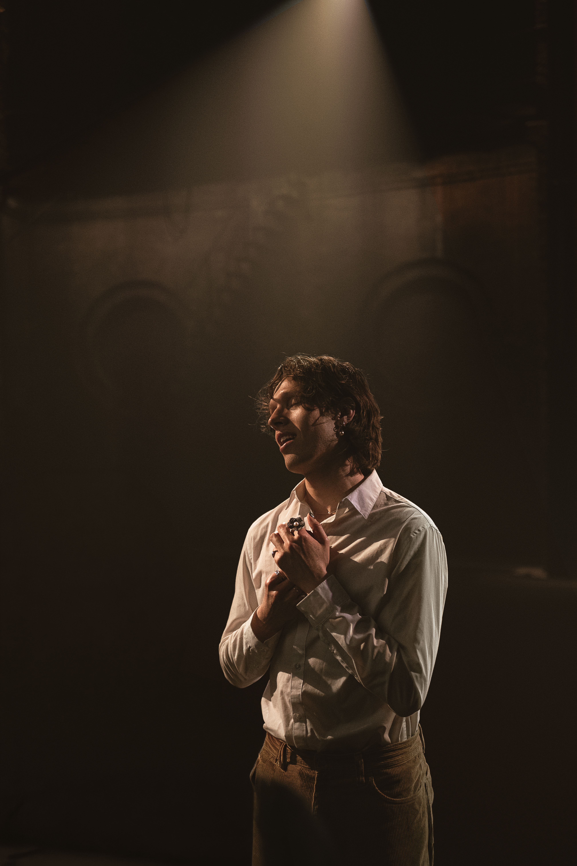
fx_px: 962
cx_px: 288
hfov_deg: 33.4
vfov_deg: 48.5
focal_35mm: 40
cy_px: 433
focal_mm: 40
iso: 6400
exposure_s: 1/1250
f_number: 2.2
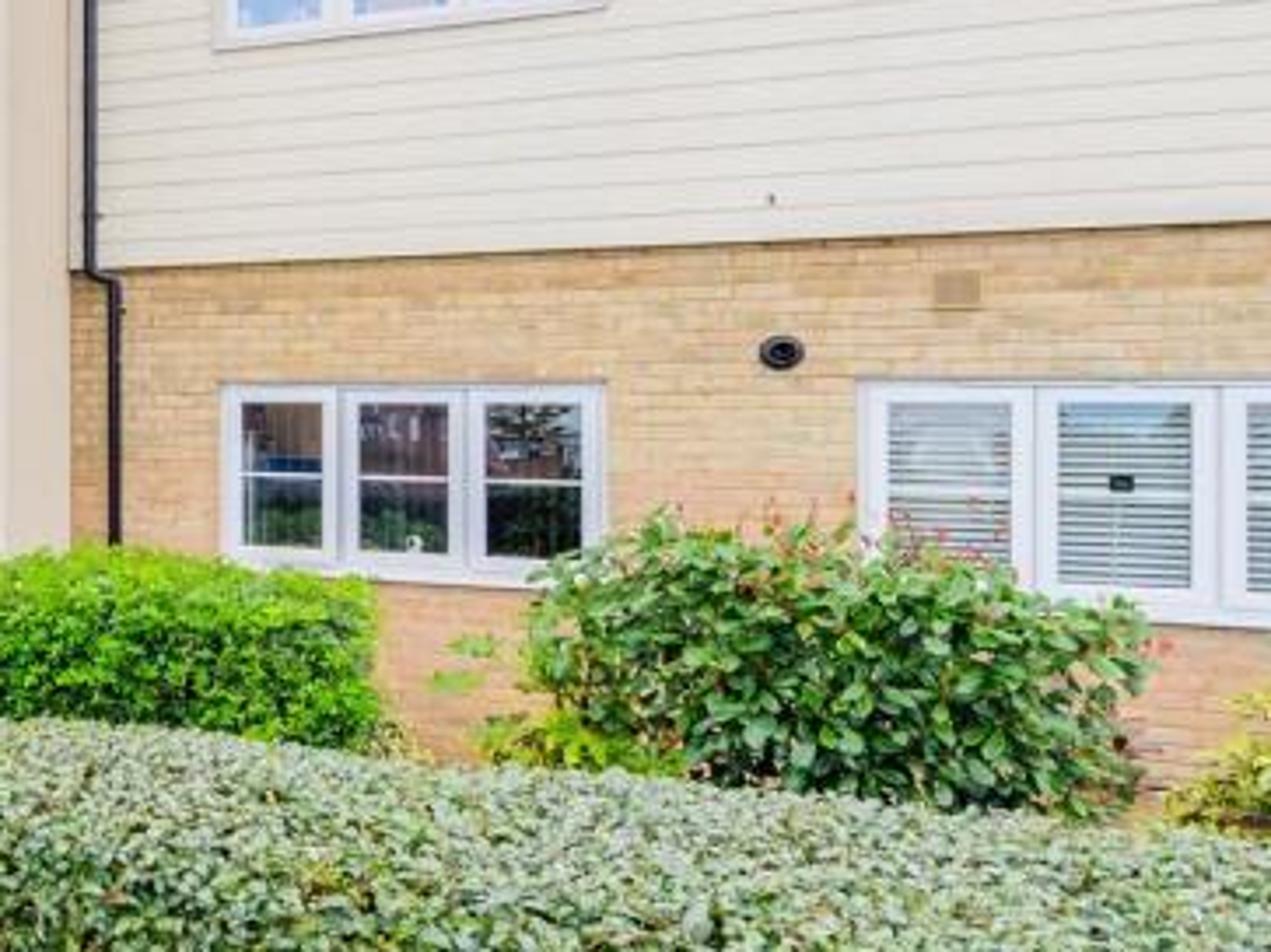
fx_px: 1395
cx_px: -350
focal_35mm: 38
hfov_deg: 35.2
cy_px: 40
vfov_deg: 34.8
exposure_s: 1/125
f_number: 8
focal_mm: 14
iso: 100
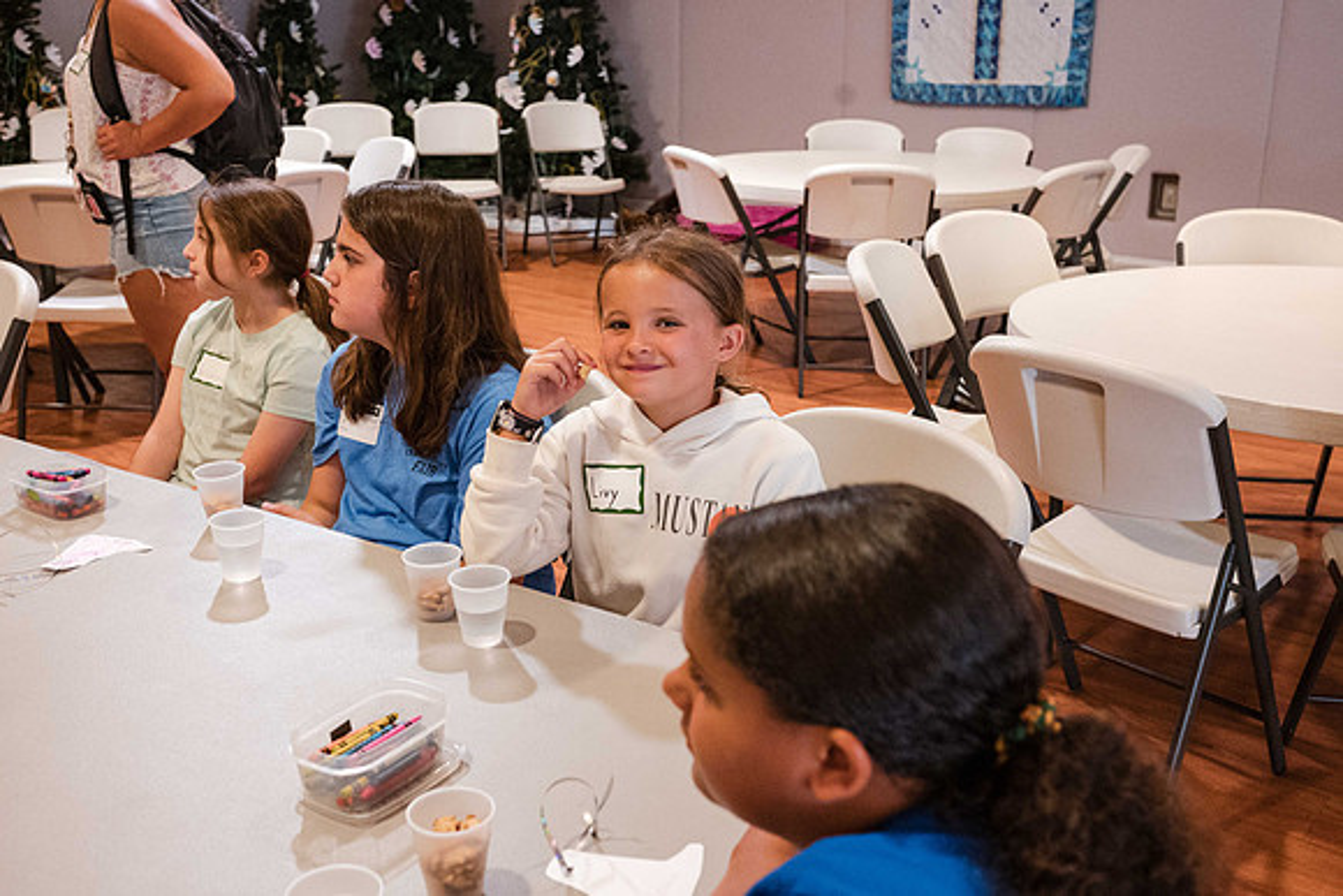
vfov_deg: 34.8
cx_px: 675
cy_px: 436
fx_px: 1429
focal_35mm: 38
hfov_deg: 50.3
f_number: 5
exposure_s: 1/100
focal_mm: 35
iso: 6400
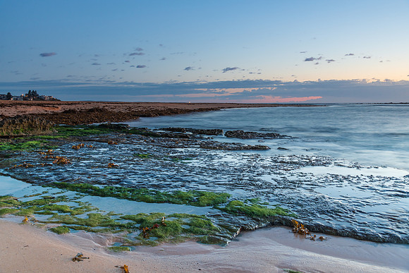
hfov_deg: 58.1
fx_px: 368
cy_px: 136
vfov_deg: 40.7
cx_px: 204
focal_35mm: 32
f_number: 7.1
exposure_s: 8
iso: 320
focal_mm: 32
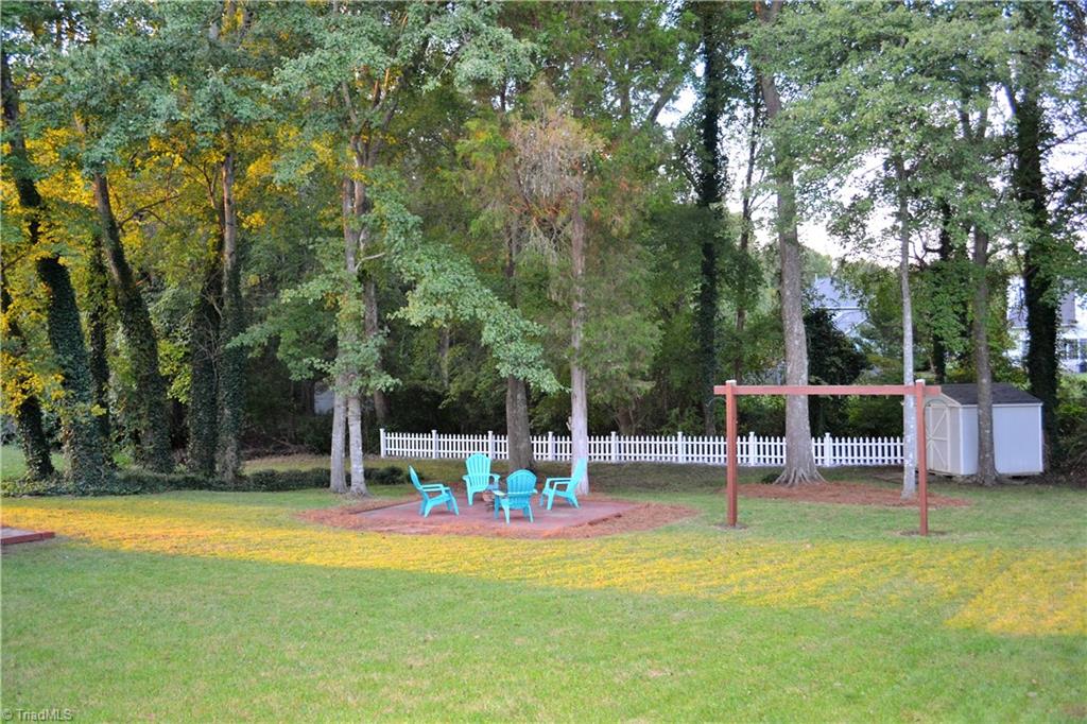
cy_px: 362
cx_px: 544
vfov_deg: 43.6
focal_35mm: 30
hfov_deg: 61.9
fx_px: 905
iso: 900
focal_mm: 20
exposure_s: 1/60
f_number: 3.8
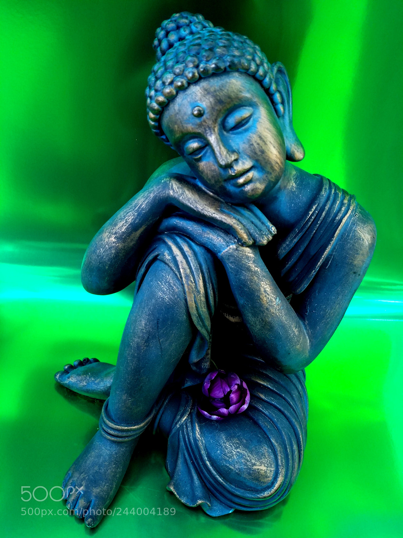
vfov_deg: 67.3
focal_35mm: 26
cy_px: 269
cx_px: 202
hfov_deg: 53.1
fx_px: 404
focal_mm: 4.2
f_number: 1.7
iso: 160
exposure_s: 1/30
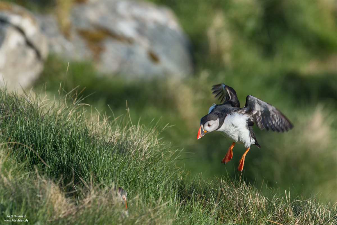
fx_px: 4680
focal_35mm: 500
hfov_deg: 4.1
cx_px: 168
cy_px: 112
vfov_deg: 2.7
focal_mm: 500
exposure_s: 1/2000
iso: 1000
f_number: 8
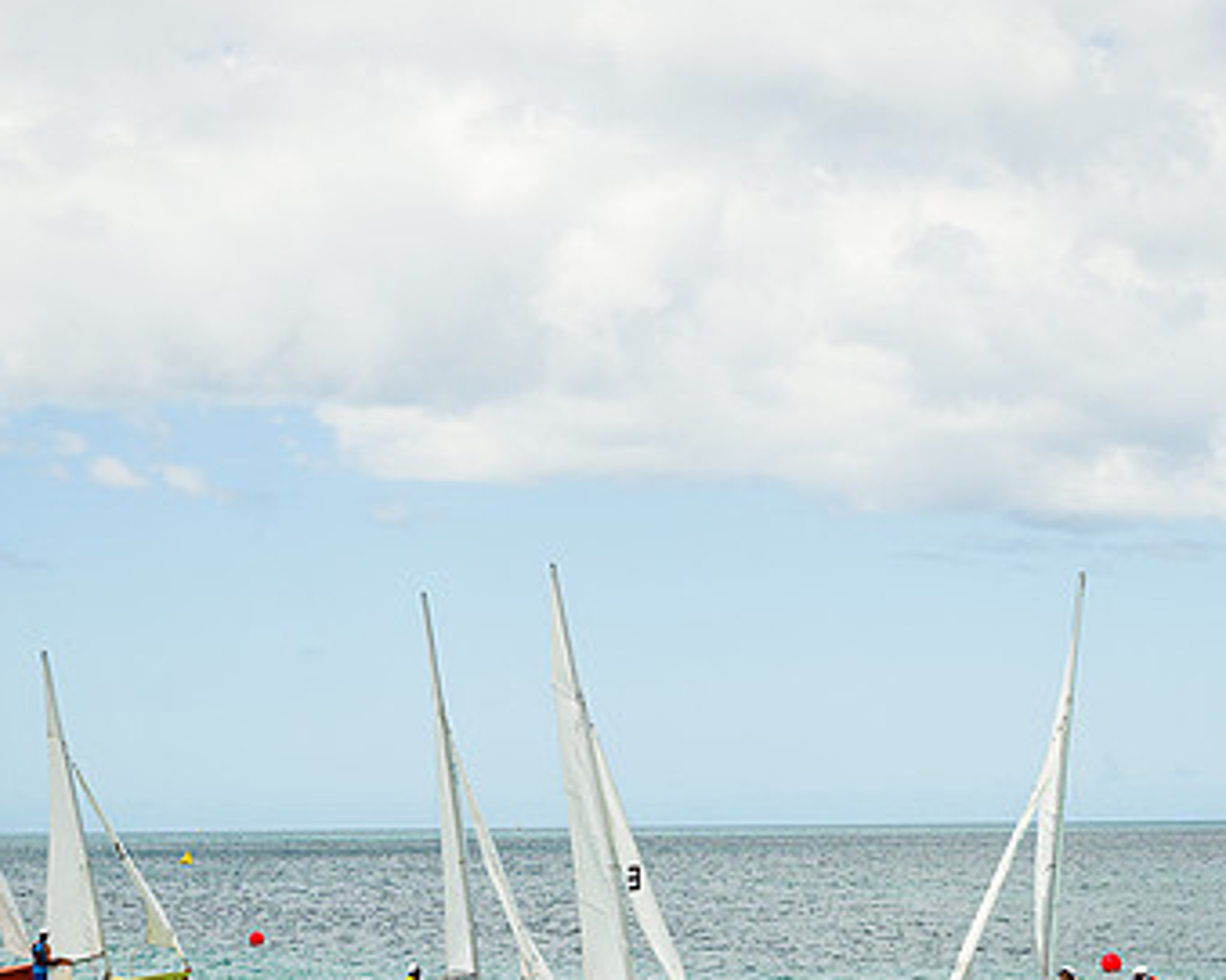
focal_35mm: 89
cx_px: 689
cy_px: 629
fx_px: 3228
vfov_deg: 17.2
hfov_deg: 21.5
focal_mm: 46
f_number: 6.3
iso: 64
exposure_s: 1/320
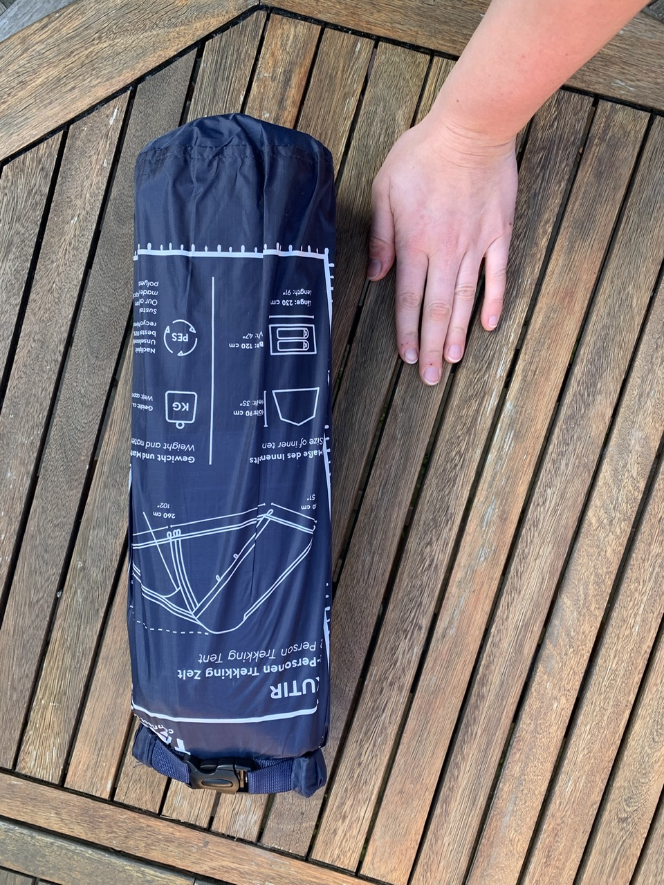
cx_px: 332
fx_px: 665
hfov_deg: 53.1
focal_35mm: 26
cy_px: 442
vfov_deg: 67.3
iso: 32
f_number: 1.8
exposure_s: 1/121
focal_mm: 4.25
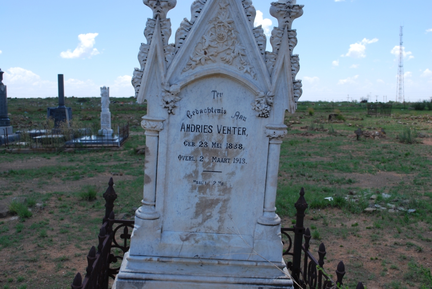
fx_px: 468
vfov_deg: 34.3
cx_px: 216
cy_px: 144
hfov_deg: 49.5
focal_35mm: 39
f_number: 7.1
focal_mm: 26
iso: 100
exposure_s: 1/200
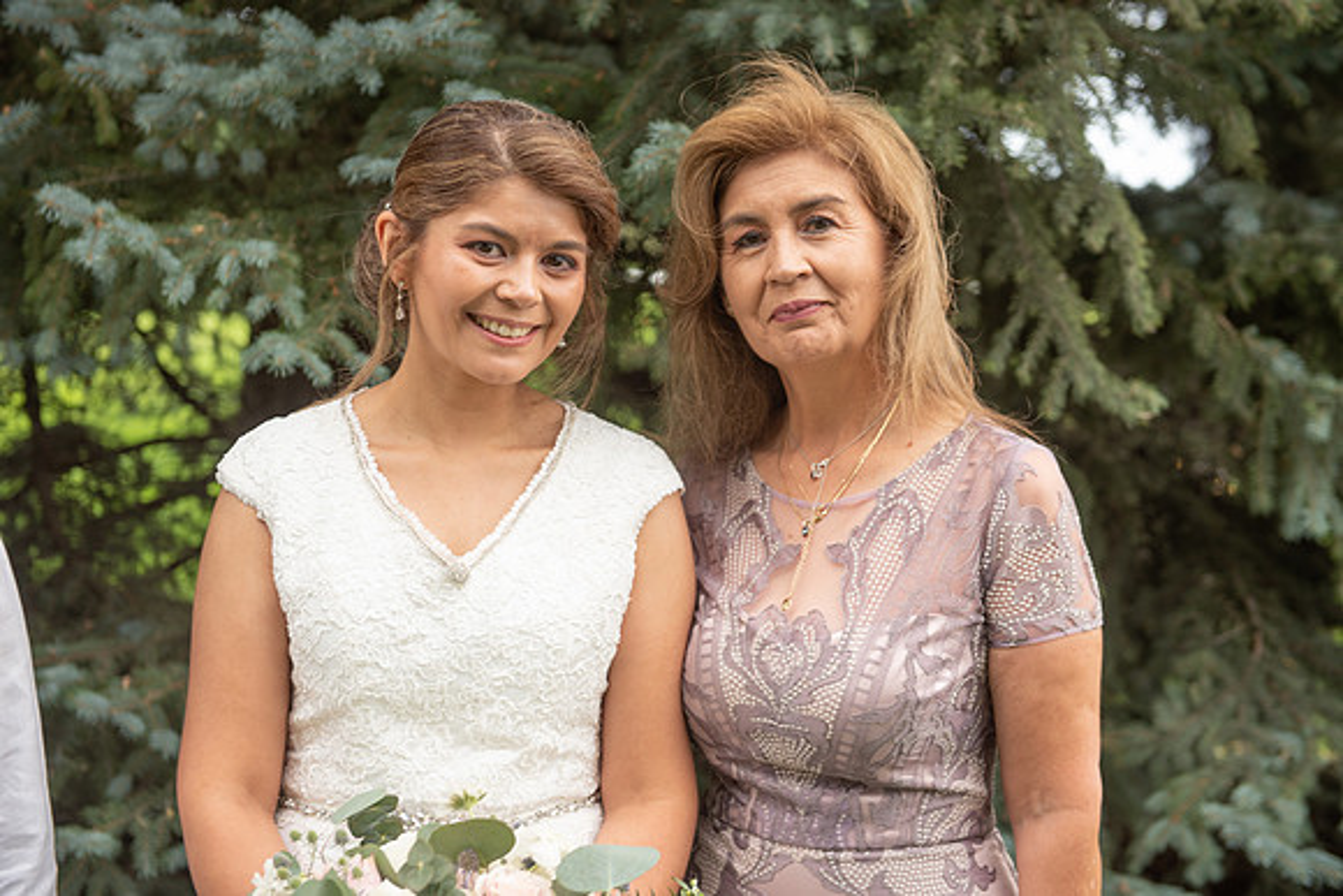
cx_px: 672
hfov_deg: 35.6
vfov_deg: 24.2
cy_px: 448
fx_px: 2090
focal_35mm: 56
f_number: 4.5
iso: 100
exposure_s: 1/80
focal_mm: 56
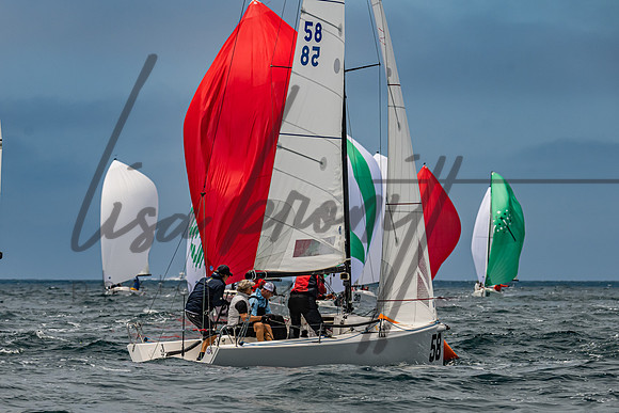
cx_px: 258
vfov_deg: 5.6
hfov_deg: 8.4
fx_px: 4219
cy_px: 242
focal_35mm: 245
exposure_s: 1/3200
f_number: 6.3
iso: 400
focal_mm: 180
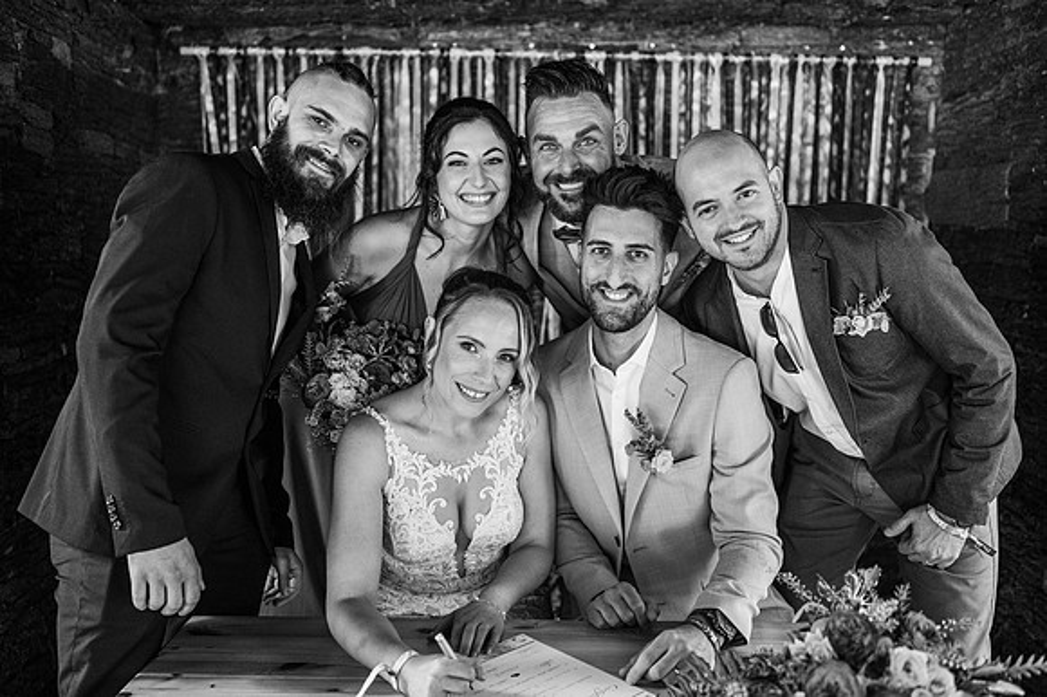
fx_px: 1017
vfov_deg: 37.8
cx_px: 524
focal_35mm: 35
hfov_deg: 54.5
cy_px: 348
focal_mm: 35
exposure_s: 1/200
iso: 2500
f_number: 2.2
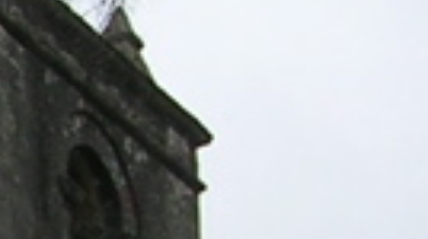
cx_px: -521
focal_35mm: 329
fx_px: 3729
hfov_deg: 6.3
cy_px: 567
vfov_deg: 3.6
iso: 50
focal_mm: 5.8
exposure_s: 1/178
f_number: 5.6
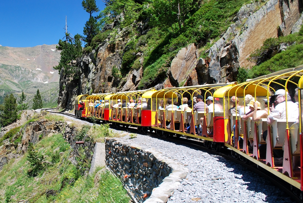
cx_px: 83
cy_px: 82
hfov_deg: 45.1
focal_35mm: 42
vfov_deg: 31.9
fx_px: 354
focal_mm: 18
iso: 125
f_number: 5.6
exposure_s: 1/125
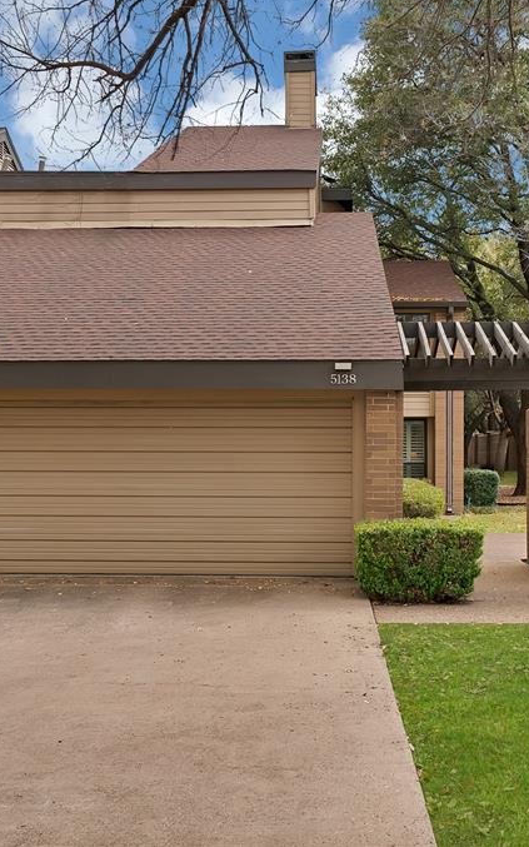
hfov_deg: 34.4
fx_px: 854
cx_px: 294
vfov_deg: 52.8
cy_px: 420
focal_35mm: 37
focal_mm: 24
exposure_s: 1/80
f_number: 9
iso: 640
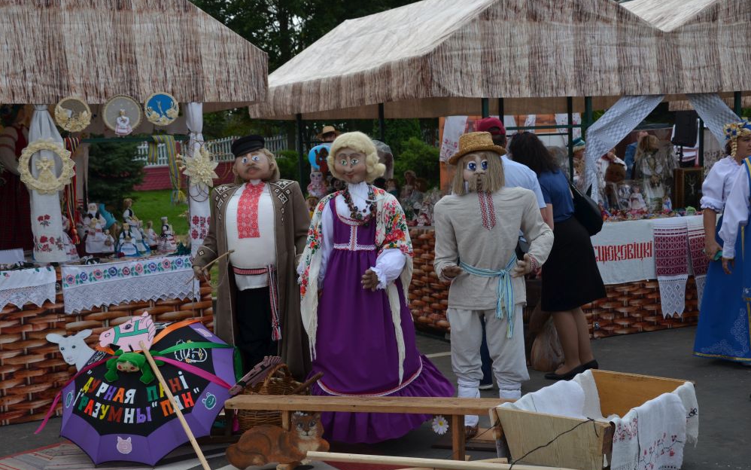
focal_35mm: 54
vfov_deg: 24.2
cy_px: 246
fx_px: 1095
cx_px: 376
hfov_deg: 37.8
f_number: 8
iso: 140
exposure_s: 1/250
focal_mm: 35
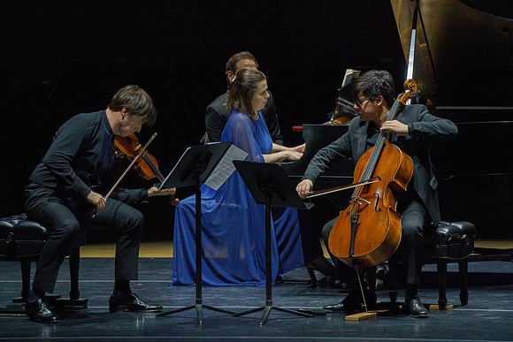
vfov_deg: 4.0
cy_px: 171
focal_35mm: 348
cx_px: 256
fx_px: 4960
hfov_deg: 5.9
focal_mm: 348
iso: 4000
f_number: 11
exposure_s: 1/250
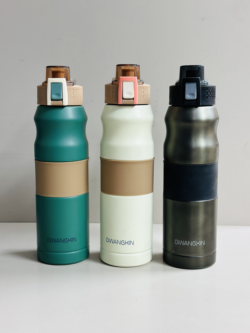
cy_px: 166
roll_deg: -0.9
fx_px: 462
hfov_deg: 30.3
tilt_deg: -8.7
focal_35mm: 48
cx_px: 125
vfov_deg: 39.7
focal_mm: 6.86
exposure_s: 1/100
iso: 160
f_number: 1.78
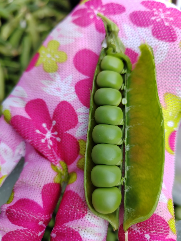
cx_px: 90
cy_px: 120
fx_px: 188
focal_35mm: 27
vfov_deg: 65.3
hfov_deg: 51.3
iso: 100
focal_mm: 5.52
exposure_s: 1/390
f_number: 1.9
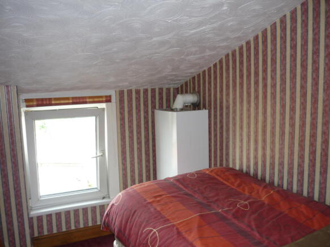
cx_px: 165
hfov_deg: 55.4
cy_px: 124
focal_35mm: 33
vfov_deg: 42.9
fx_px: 315
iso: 100
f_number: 2.8
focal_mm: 5.5
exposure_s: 1/30
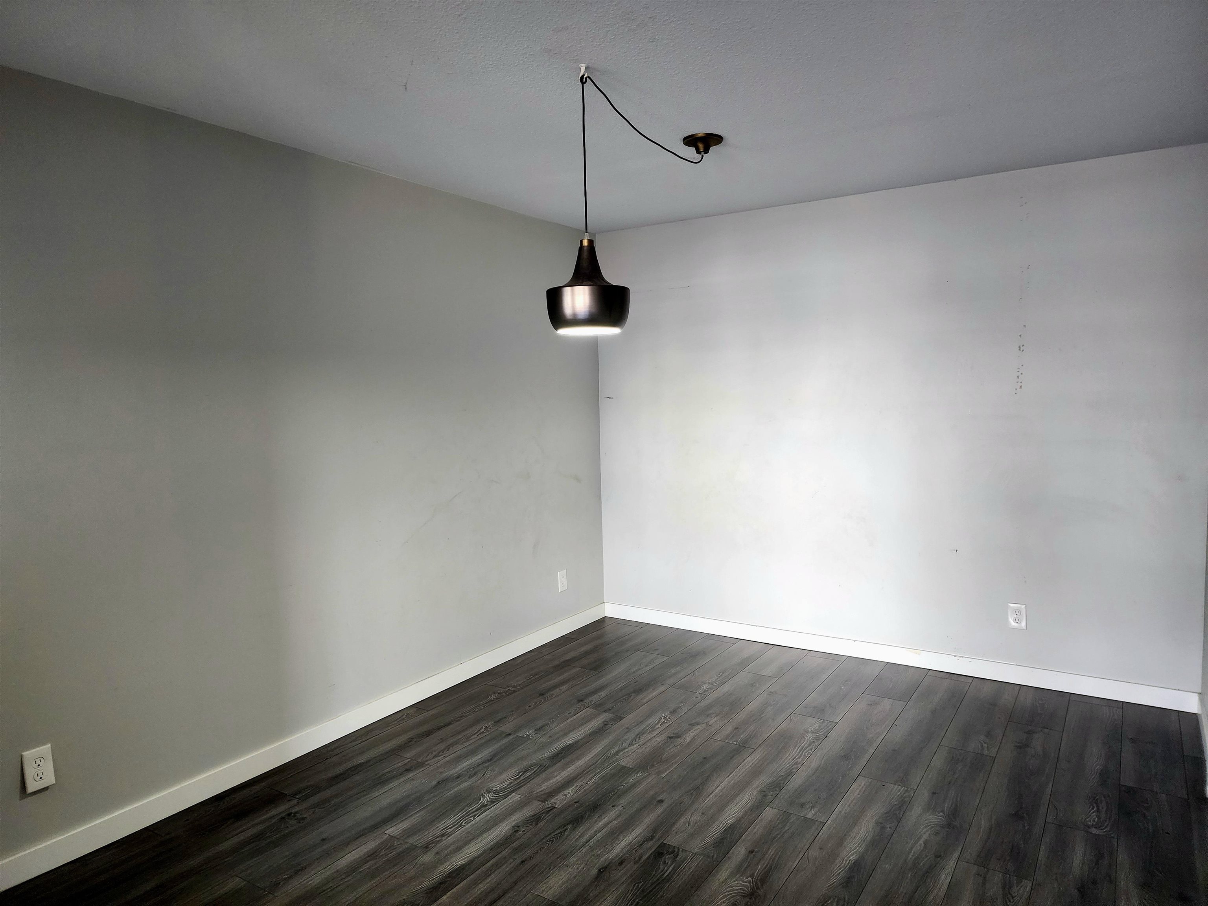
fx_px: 803
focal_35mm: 23
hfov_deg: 73.9
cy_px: 453
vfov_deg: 58.9
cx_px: 604
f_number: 1.8
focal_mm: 6.4
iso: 320
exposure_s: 1/120
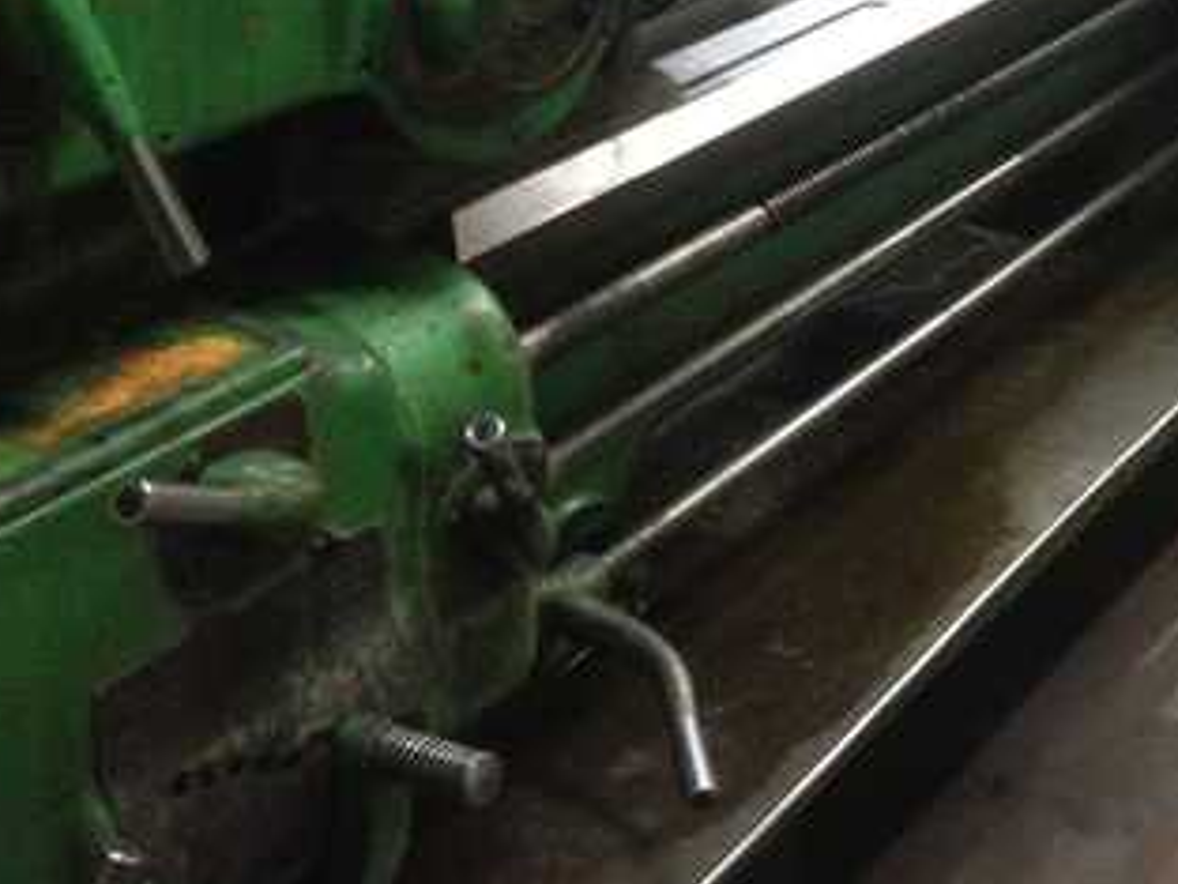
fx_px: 2281
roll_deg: -1.2
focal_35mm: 67
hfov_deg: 28.5
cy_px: 79
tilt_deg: -19.4
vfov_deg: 21.4
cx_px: 888
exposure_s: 1/15
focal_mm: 4.28
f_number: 2.4
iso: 400
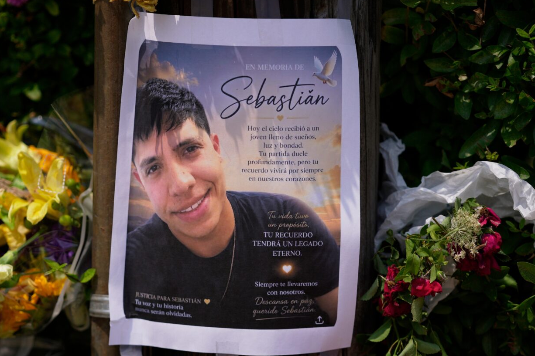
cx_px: 211
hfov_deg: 17.8
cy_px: 212
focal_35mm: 115
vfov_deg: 11.9
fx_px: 1709
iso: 250
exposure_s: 1/10000
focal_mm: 94
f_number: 2.8
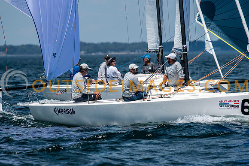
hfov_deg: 4.6
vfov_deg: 3.1
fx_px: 3113
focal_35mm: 450
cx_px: 124
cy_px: 83
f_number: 5.6
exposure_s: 1/3200
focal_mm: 300
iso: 320
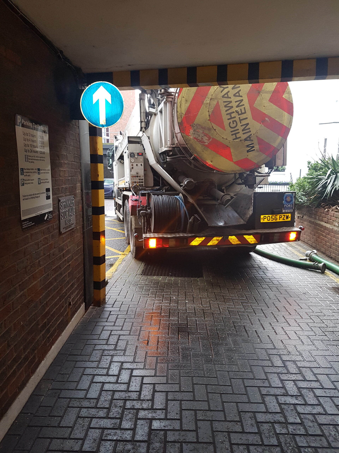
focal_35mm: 26
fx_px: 339
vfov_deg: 67.3
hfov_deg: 53.1
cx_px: 170
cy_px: 226
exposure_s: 1/50
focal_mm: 4.2
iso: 125
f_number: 1.7
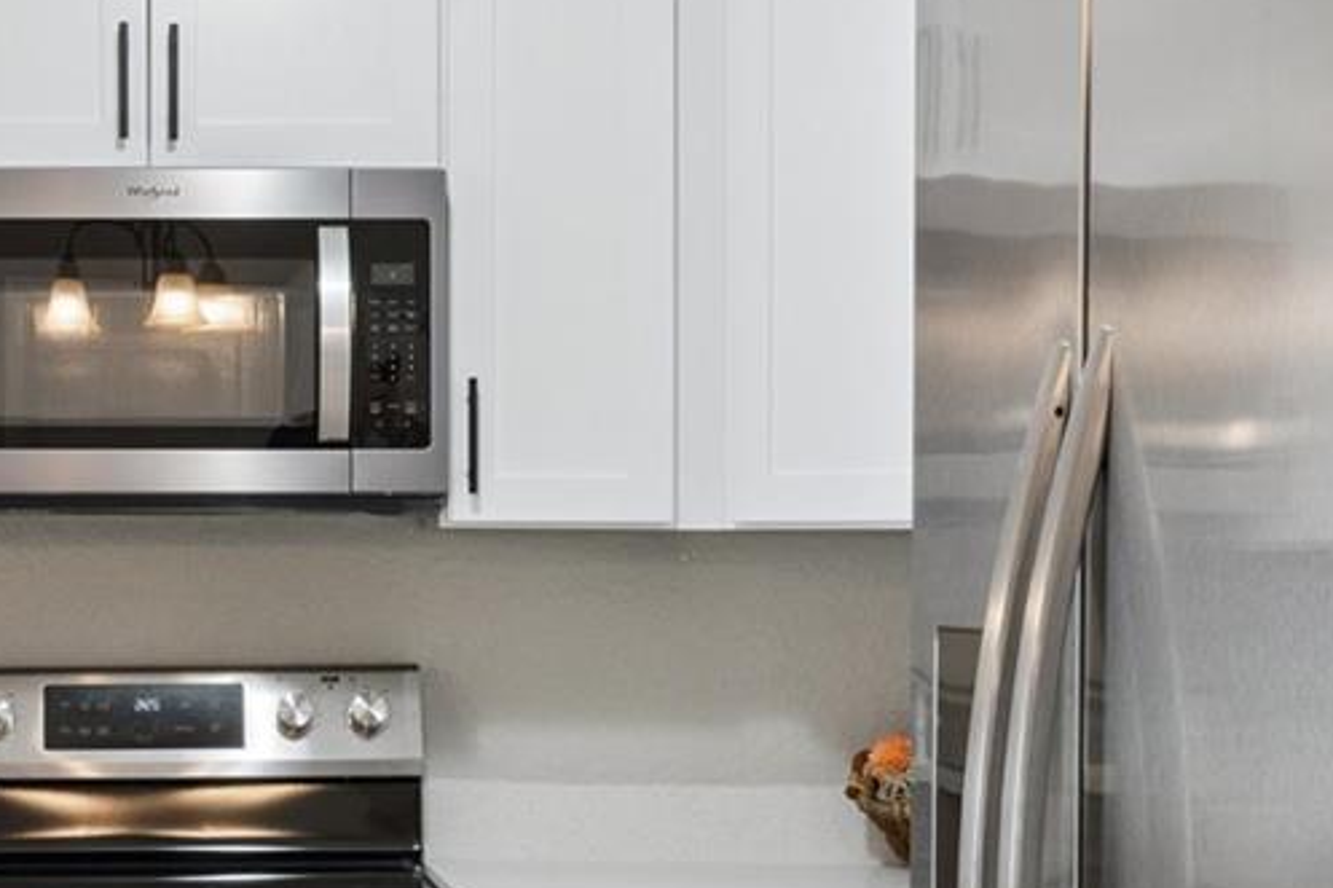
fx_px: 3220
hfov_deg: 22.8
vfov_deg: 15.7
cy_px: 510
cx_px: 113
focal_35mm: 87
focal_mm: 18
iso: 400
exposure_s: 1/20
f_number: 9
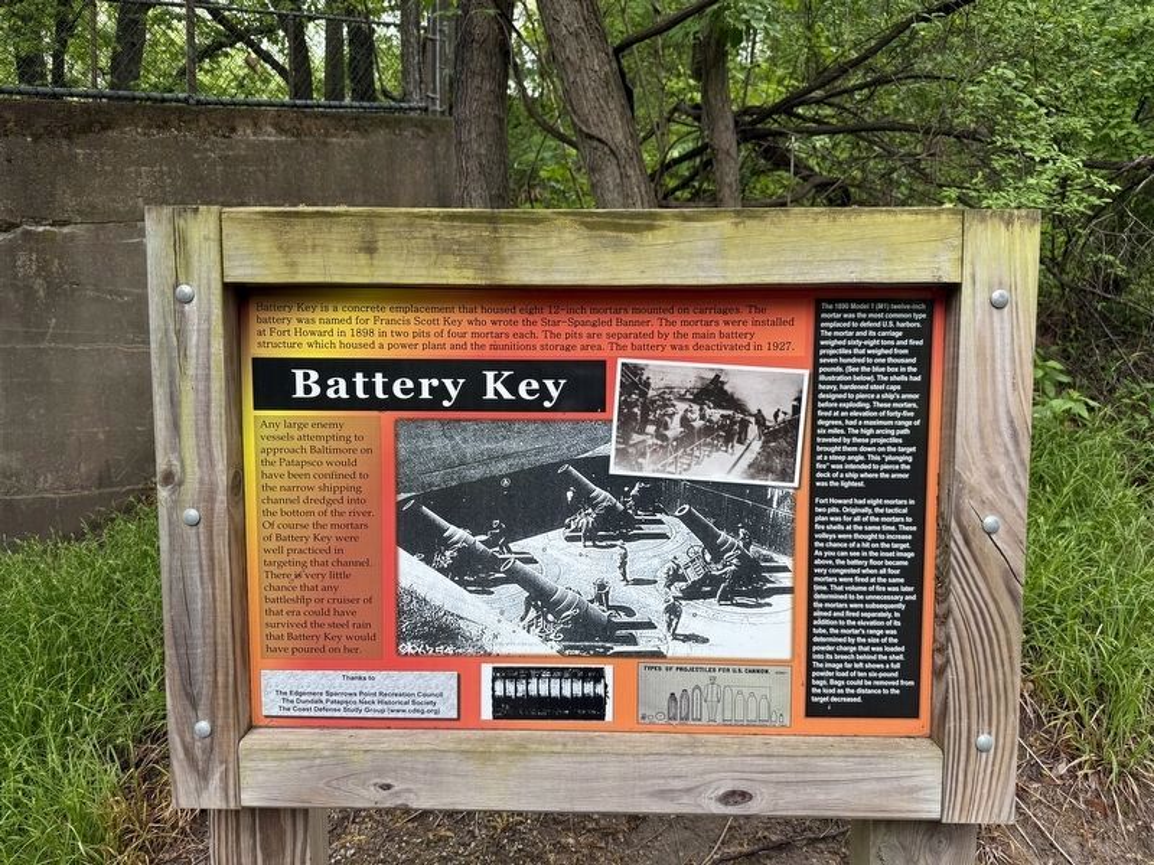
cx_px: 577
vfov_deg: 56.8
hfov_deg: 71.6
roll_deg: -1.4
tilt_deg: -6.2
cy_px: 432
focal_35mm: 24
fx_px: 800
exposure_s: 1/336
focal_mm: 6.76
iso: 80
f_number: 1.78
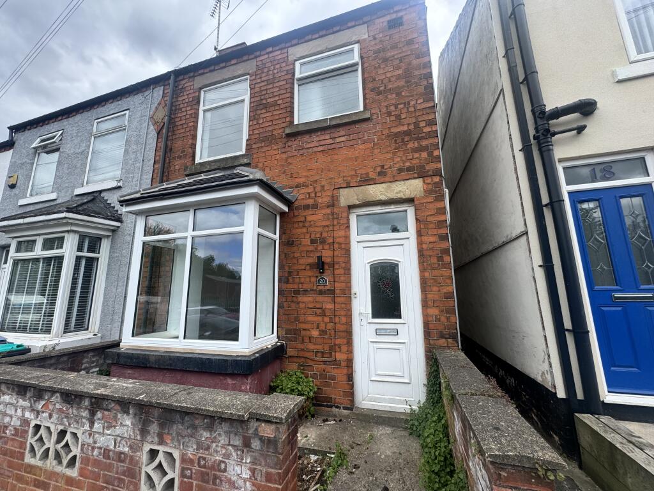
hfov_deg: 102.1
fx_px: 265
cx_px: 327
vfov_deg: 85.7
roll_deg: +0.6
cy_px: 246
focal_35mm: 14
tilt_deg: +11.8
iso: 40
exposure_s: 1/713
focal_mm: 2.22
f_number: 2.2
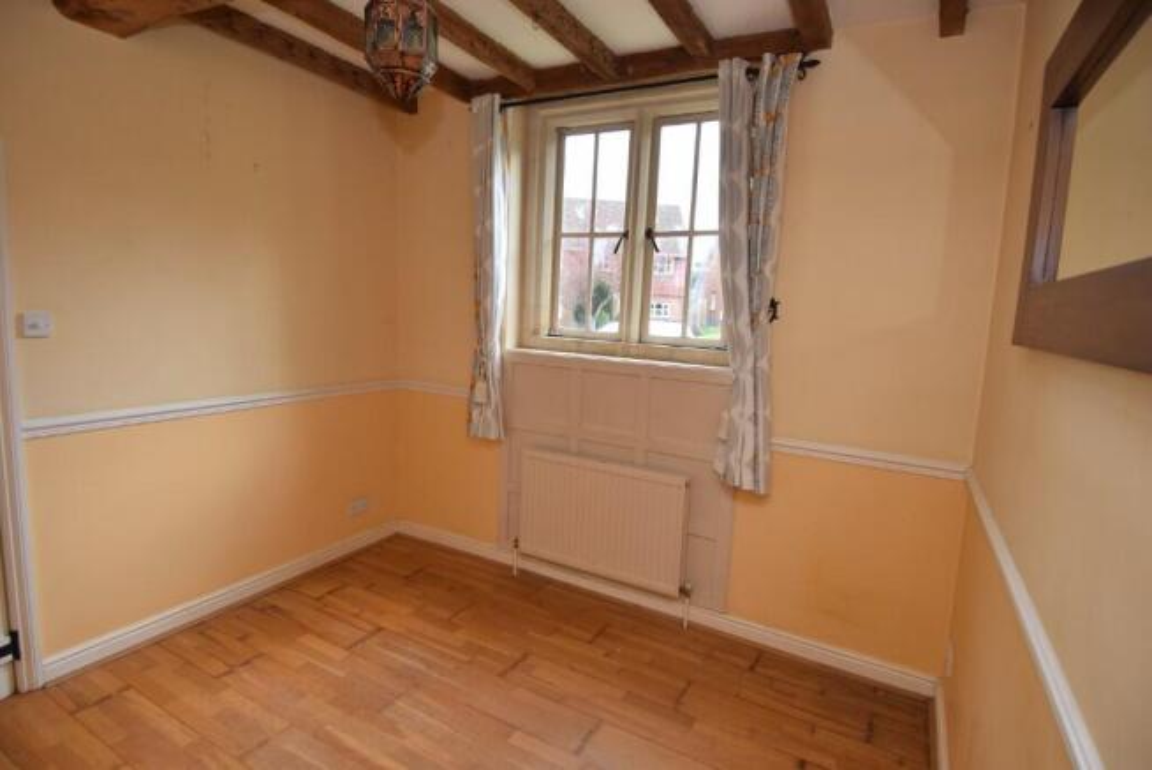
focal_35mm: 18
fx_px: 576
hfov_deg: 90.0
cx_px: 576
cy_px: 385
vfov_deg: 67.5
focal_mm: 12
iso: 100
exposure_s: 1/60
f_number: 4
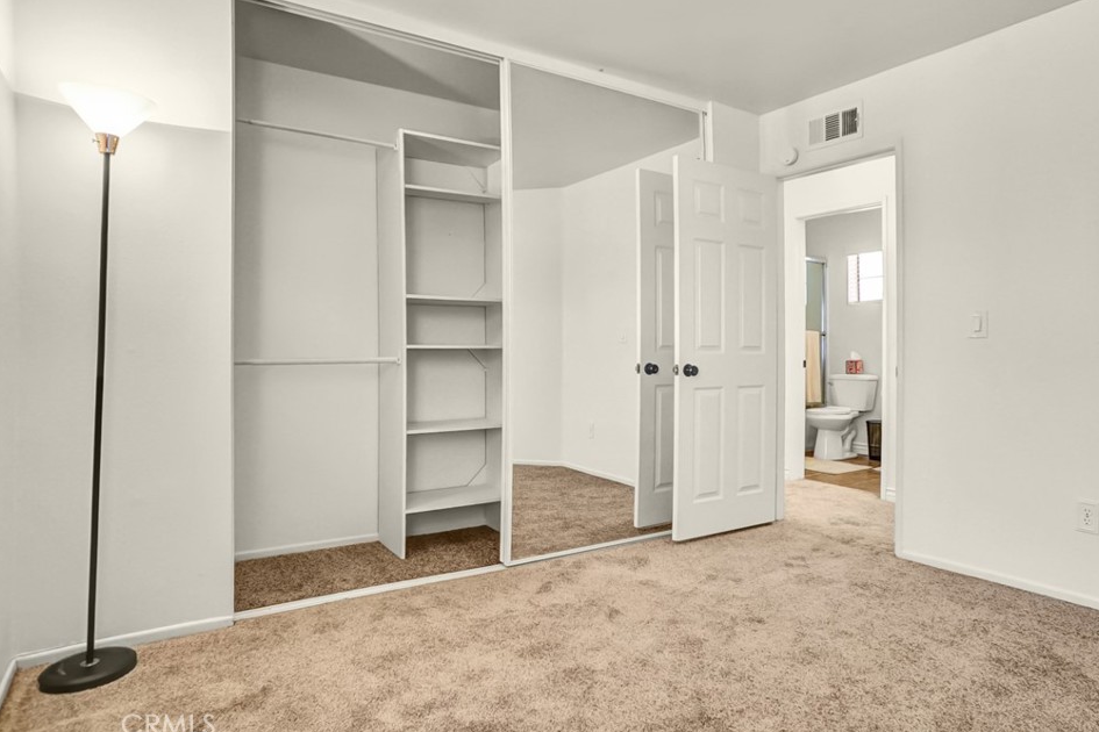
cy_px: 345
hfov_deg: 69.3
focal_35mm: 26
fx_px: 794
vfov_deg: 49.5
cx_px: 579
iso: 400
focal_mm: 16
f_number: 8
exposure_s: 1/40
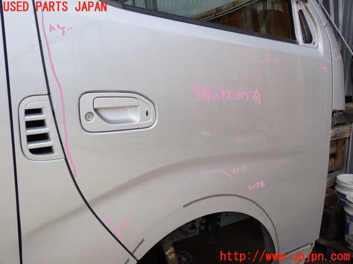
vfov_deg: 37.7
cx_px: 176
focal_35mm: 38
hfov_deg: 49.0
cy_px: 132
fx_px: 388
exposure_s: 1/400
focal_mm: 6.83
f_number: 3.5
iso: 100
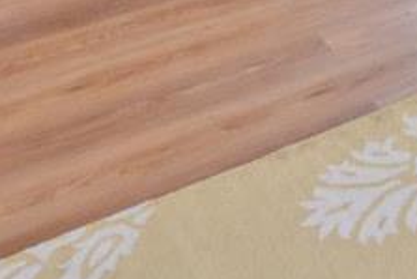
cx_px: 890
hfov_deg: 15.8
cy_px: -536
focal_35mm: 94
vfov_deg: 10.6
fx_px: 1089
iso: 200
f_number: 4
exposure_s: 1/60
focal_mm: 14
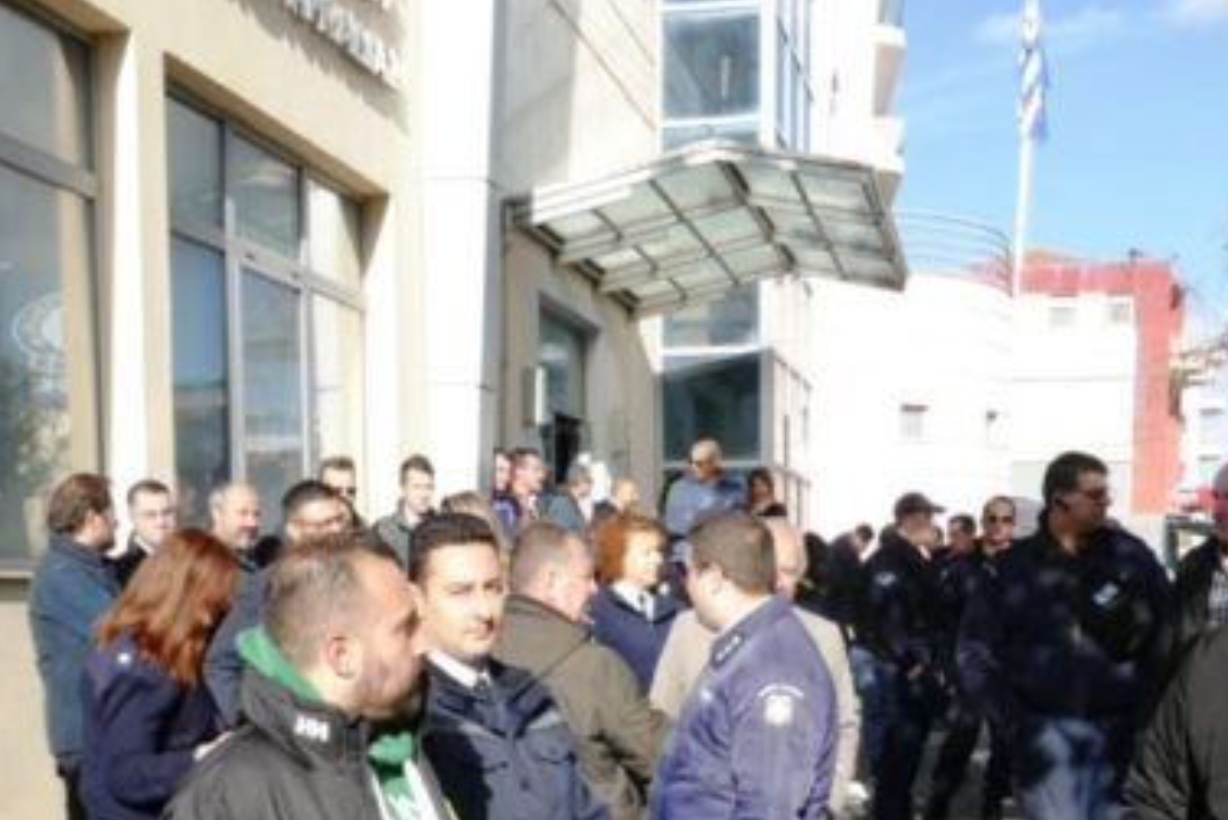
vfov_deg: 25.4
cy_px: 781
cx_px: 647
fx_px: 1740
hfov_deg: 38.9
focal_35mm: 51
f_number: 8
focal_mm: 9.12
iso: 125
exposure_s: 1/160
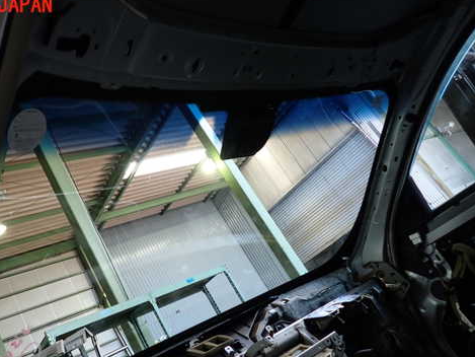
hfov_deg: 56.0
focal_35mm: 32
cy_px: 221
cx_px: 172
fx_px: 439
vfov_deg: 43.9
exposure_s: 1/60
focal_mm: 4.5
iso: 200
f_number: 2
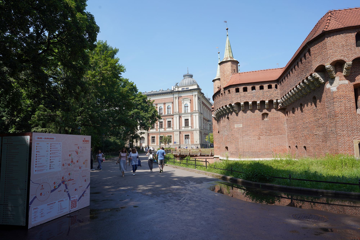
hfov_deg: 73.7
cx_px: 180
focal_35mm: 24
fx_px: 240
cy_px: 120
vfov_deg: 53.1
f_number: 10
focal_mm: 24
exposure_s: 1/100
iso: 100
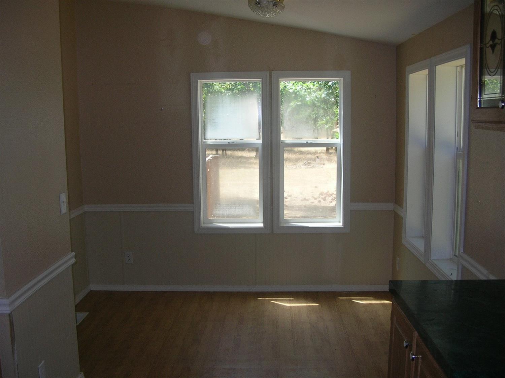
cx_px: 252
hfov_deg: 51.4
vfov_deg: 39.7
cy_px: 189
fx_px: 525
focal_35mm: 36
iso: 50
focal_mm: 6
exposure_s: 1/134
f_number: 2.7
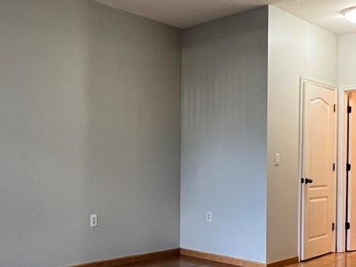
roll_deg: -0.6
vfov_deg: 34.2
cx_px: 84
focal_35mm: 42
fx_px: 432
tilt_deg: +0.6
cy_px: 163
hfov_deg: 43.2
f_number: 1.8
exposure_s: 1/60
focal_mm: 1.57
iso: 250
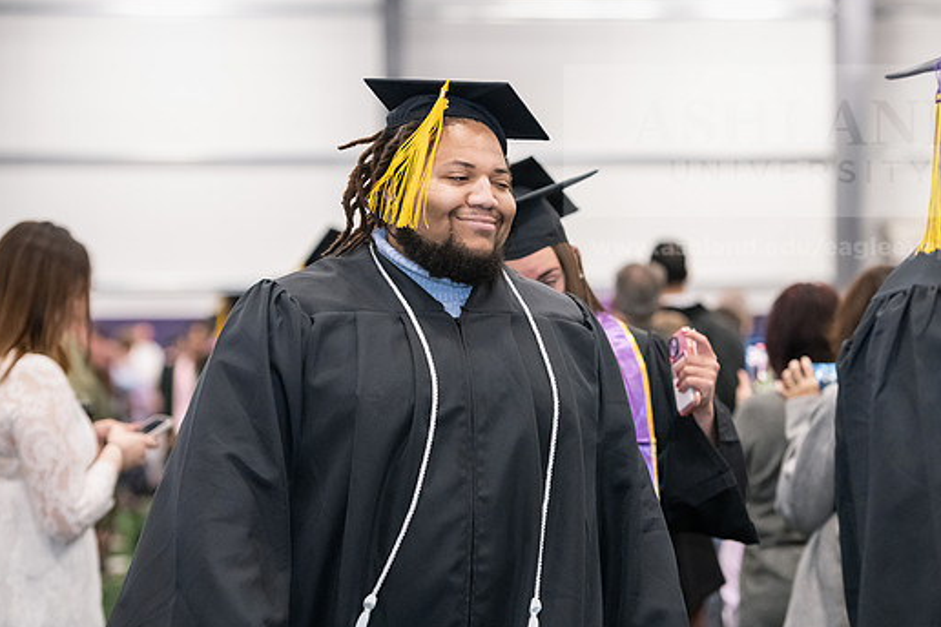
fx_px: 3293
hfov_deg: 16.3
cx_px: 509
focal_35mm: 126
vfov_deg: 10.9
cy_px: 285
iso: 3200
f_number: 3.2
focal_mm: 112
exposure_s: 1/200
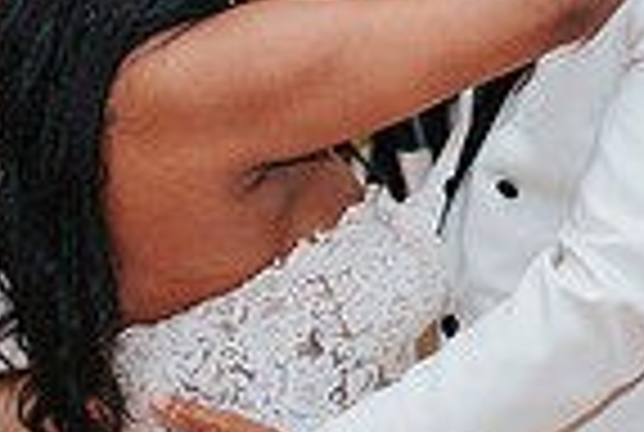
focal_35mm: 163
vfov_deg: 8.4
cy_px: -52
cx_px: 561
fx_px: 2922
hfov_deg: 12.5
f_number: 3.2
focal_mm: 35
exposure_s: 1/200
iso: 1000
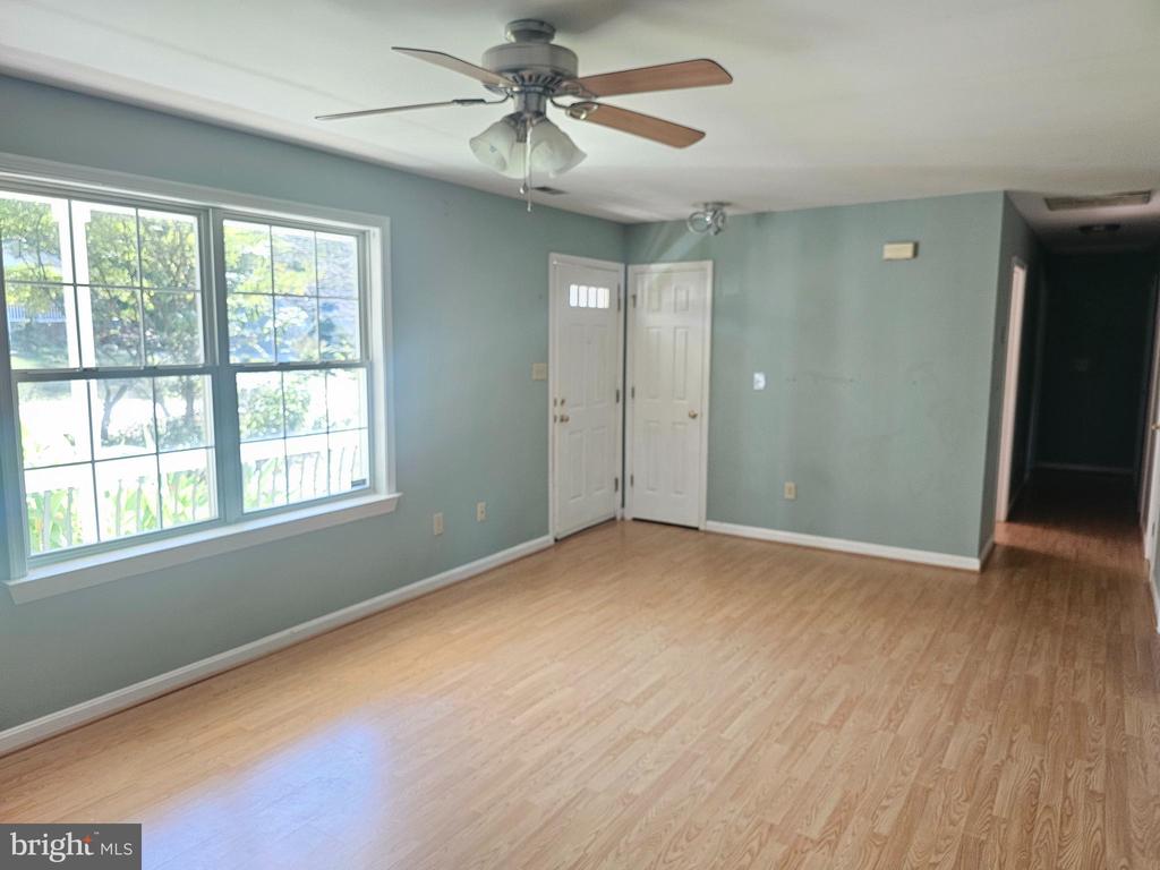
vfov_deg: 58.9
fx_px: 771
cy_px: 435
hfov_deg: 73.9
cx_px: 580
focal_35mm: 23
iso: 400
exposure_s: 1/120
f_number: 1.7
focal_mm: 6.3
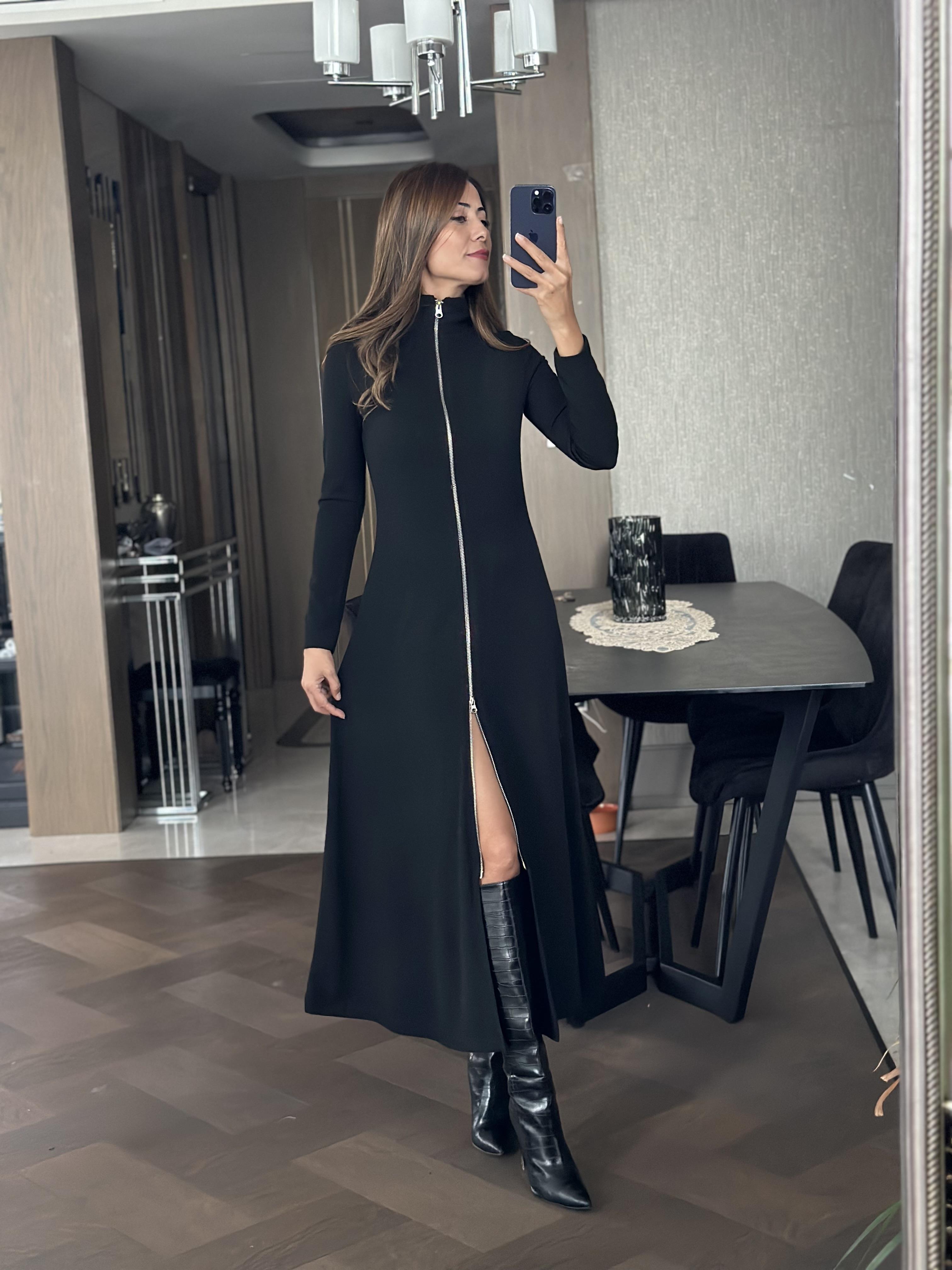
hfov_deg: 30.3
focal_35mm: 48
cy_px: 635
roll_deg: +3.6
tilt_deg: -20.0
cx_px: 476
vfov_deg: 39.7
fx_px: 1760
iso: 640
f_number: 1.78
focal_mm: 6.86
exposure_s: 1/40
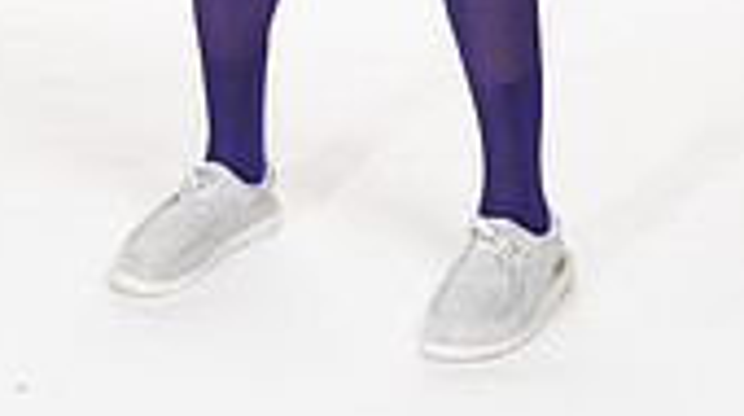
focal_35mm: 139
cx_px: 346
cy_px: -508
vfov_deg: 8.1
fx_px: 2738
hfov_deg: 15.5
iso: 250
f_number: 5.6
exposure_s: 1/250
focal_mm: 50
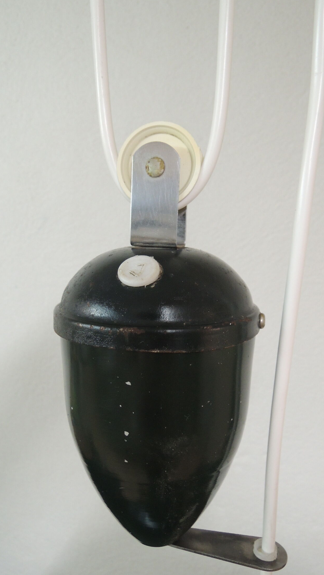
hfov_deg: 42.9
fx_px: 412
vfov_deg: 69.9
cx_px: 167
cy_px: 289
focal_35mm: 27
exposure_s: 1/30
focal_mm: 4.3
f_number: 2.8
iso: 400
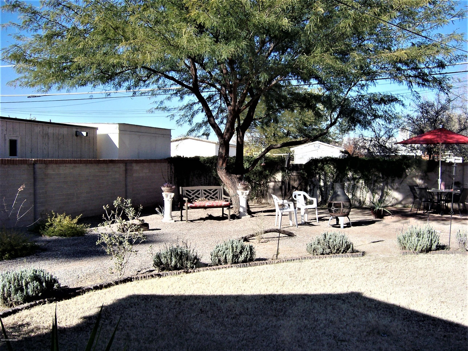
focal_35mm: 33
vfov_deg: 42.9
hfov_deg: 55.4
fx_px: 446
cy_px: 176
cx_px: 234
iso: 80
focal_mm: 5.5
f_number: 3.4
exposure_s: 1/500
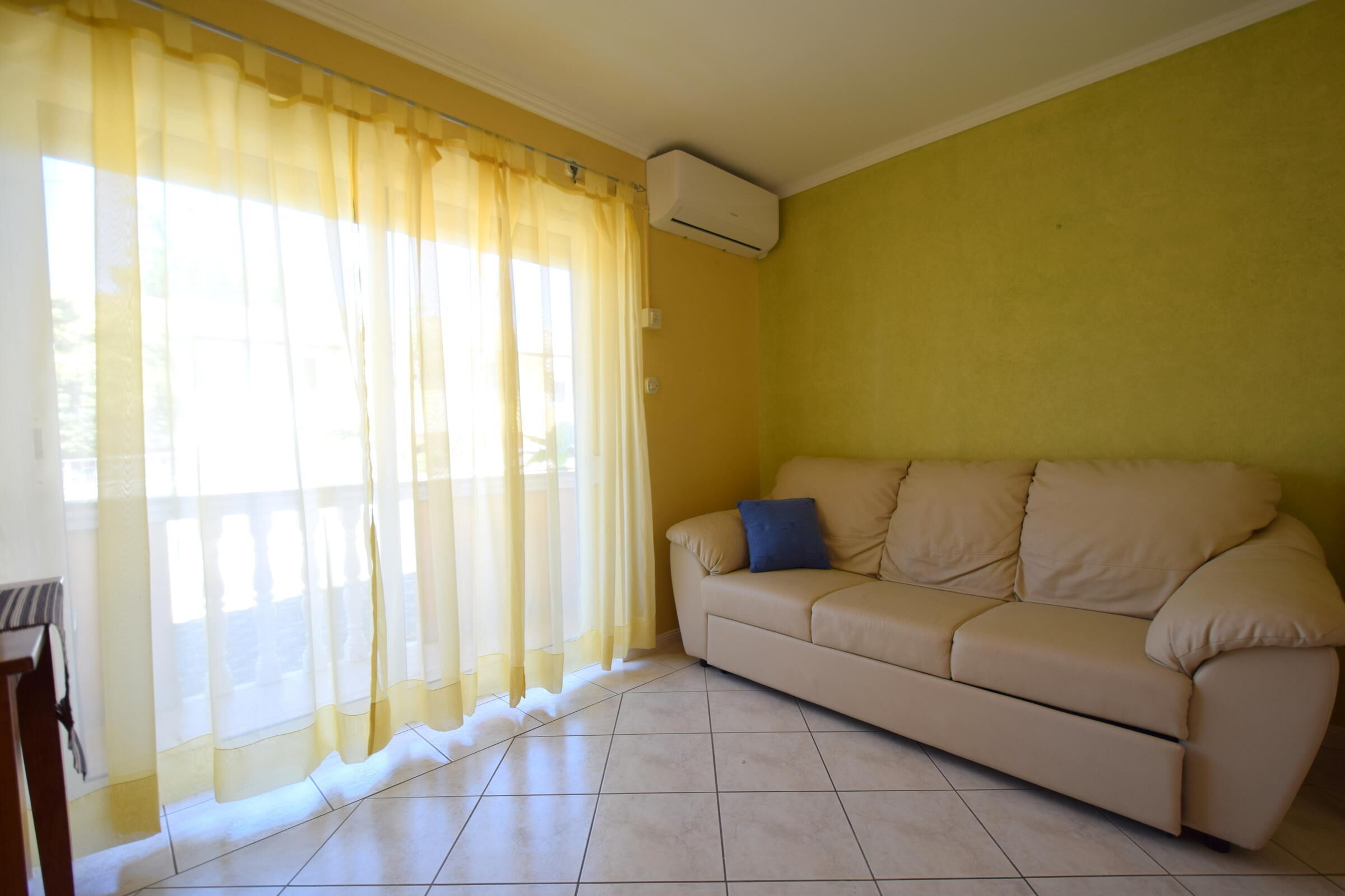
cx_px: 672
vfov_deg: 77.3
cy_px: 448
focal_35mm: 15
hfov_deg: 100.4
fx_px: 560
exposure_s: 1/80
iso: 200
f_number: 3.5
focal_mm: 10
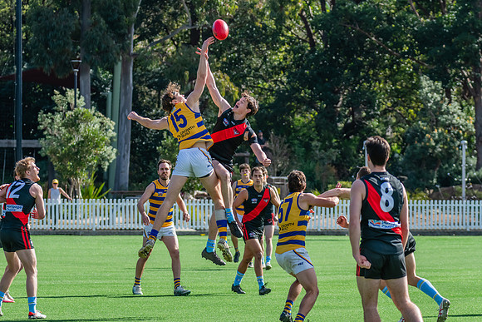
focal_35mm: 257
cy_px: 161
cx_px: 232
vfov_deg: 5.3
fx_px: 3442
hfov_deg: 8.0
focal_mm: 240
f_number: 9
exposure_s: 1/1000
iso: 800
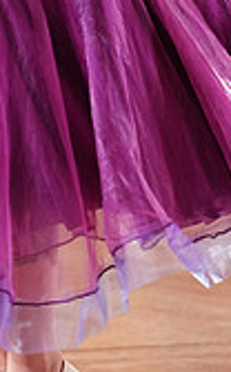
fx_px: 5302
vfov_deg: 4.0
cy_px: -94
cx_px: -61
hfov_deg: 2.5
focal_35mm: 525
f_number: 2.8
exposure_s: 1/640
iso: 2500
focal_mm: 148
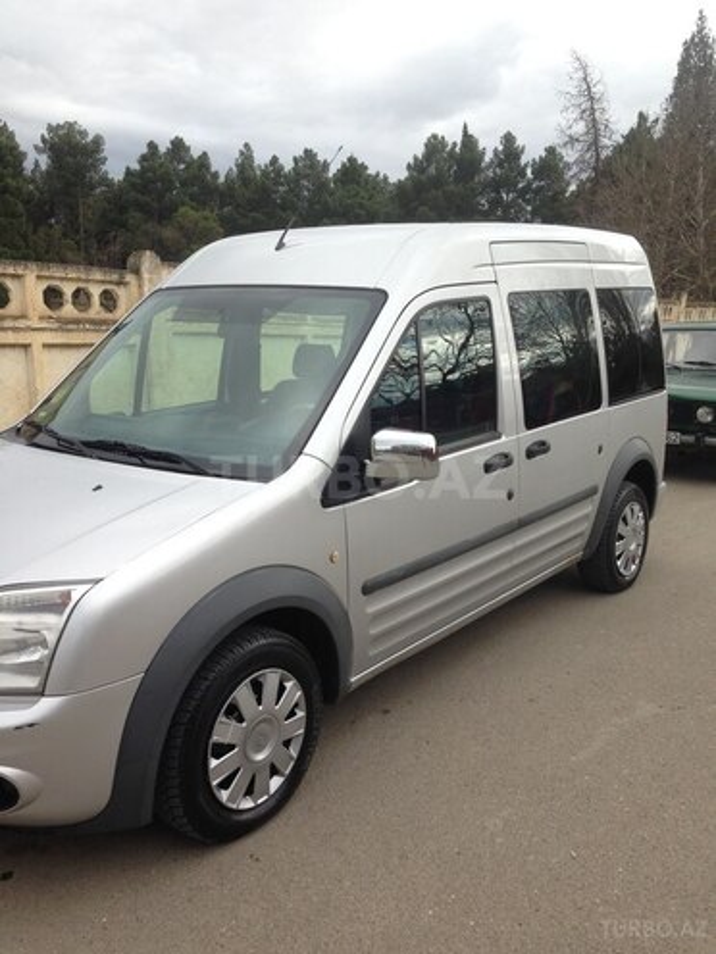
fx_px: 910
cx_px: 358
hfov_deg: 42.9
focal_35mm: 33
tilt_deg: -10.2
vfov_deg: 55.4
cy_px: 477
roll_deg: -1.7
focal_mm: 4.12
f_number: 2.4
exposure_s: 1/583
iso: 50
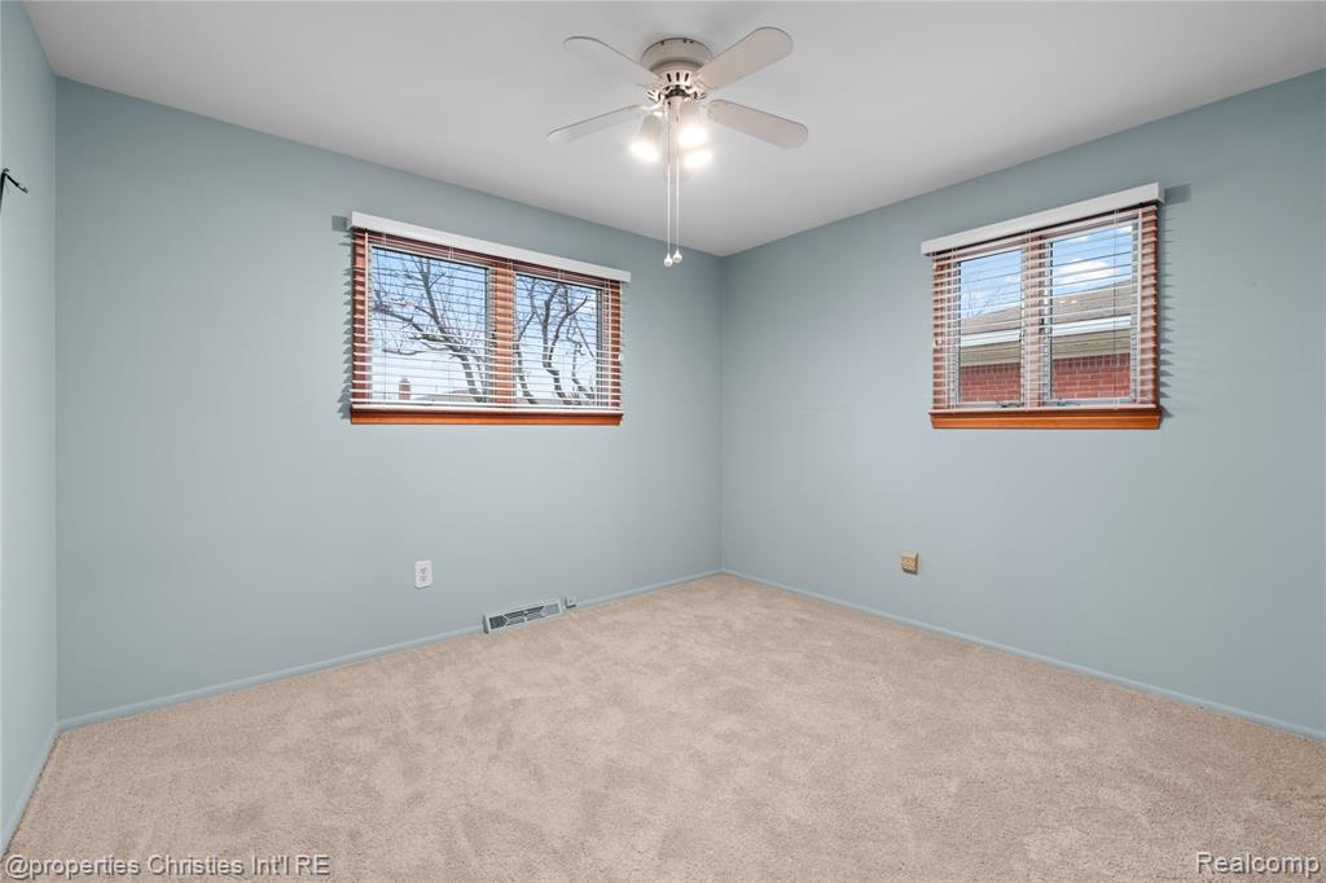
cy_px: 442
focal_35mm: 15
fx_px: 552
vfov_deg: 77.3
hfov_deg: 100.4
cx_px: 663
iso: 640
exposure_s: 1/2
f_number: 5.6
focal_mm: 10
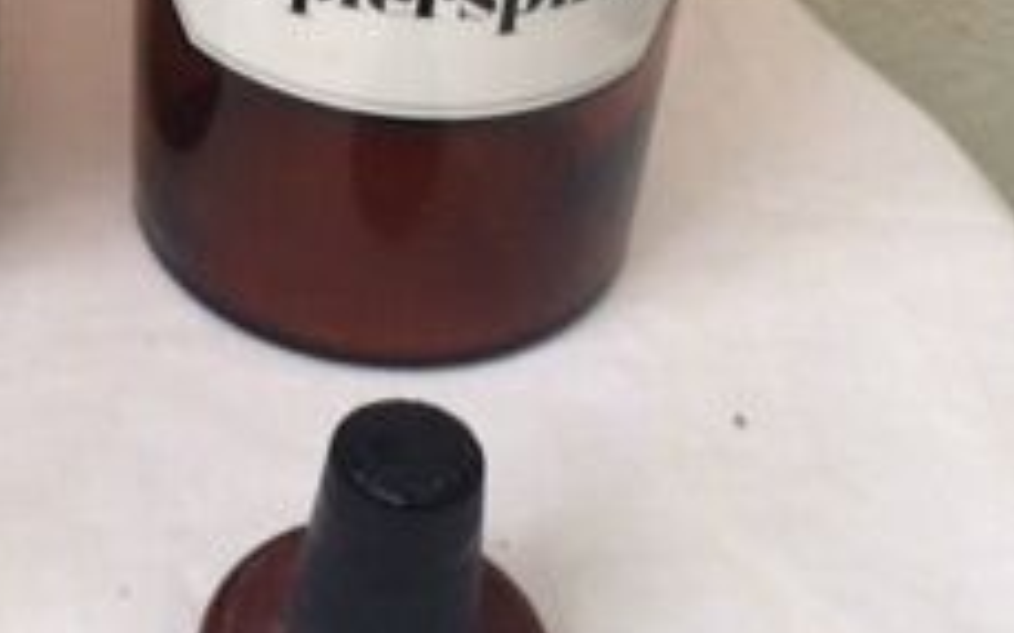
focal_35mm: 86
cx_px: 208
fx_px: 2376
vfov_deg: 14.9
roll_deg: -1.9
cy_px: -31
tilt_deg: -36.4
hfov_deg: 23.7
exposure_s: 1/33
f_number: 2.2
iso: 125
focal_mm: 4.15
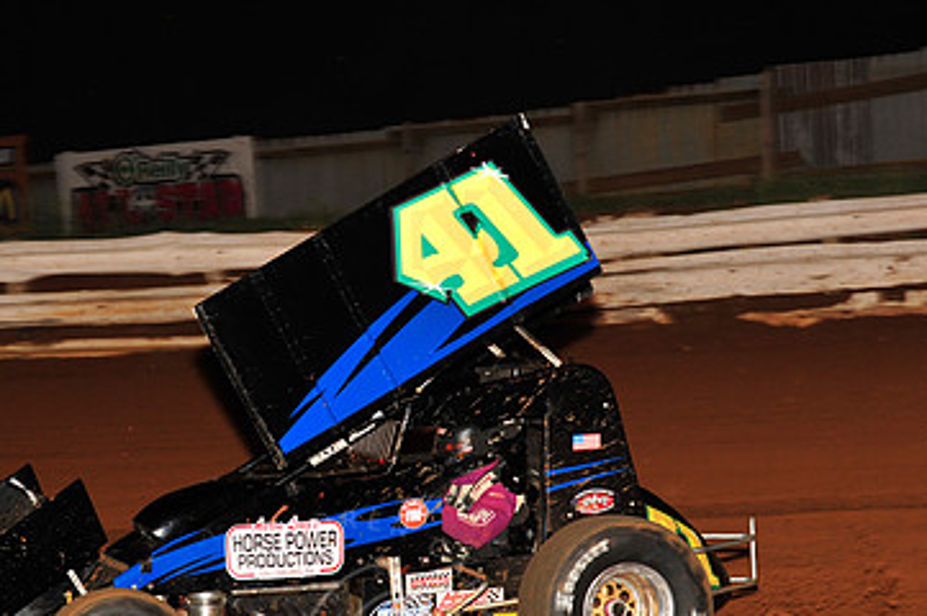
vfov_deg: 9.2
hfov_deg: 13.9
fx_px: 3807
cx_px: 349
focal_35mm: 148
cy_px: 429
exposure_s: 1/320
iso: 800
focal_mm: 92
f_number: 6.3
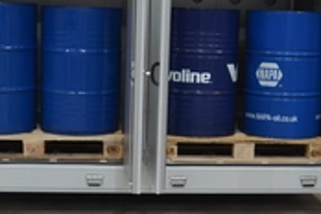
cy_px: 95
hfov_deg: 26.6
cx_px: 172
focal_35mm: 76
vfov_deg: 17.9
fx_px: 678
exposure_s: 1/60
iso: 800
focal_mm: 22
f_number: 3.8
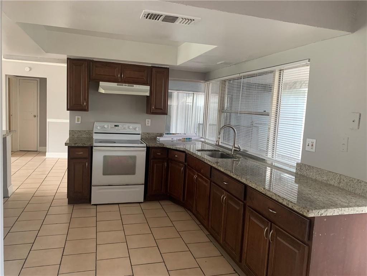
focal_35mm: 26
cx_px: 184
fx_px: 276
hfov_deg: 67.3
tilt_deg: -5.9
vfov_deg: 53.1
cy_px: 138
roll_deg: -3.3
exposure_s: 1/60
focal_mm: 4.25
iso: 250
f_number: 1.8
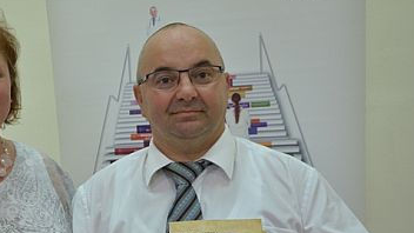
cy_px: 186
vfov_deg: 20.5
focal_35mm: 58
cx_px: 100
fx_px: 637
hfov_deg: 35.2
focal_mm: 22
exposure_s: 1/80
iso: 400
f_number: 4.5
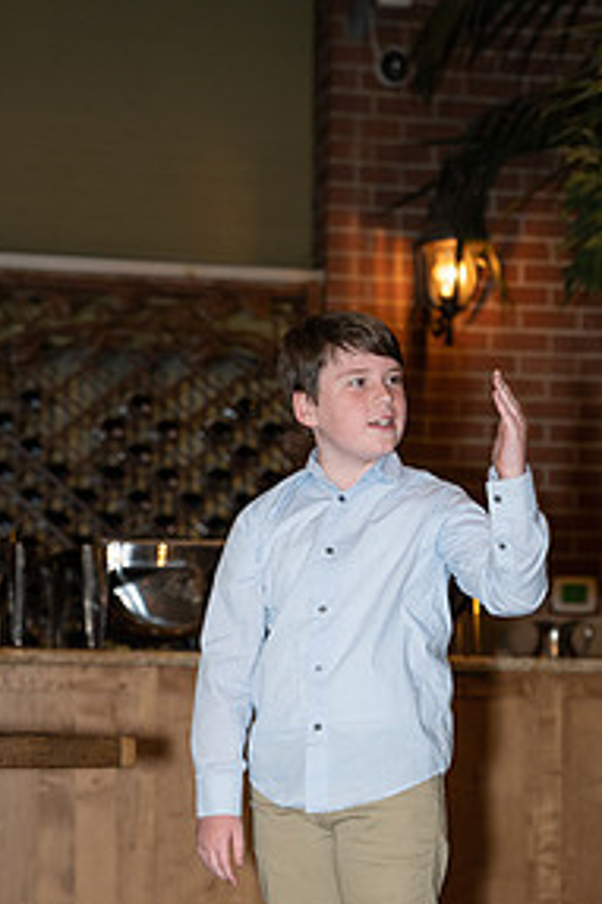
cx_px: 224
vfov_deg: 22.2
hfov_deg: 15.0
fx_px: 2285
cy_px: 652
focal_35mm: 91
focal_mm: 58
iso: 2000
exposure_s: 1/125
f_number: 2.8
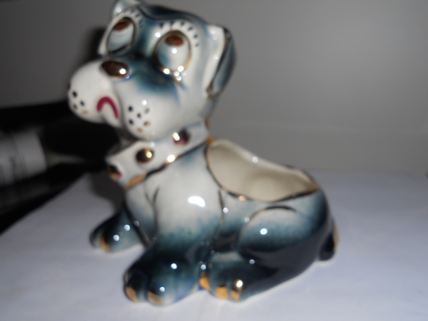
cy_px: 160
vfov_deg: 44.2
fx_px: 396
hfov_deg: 56.8
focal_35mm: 32
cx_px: 214
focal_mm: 5.8
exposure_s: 1/25
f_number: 8.8
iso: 80
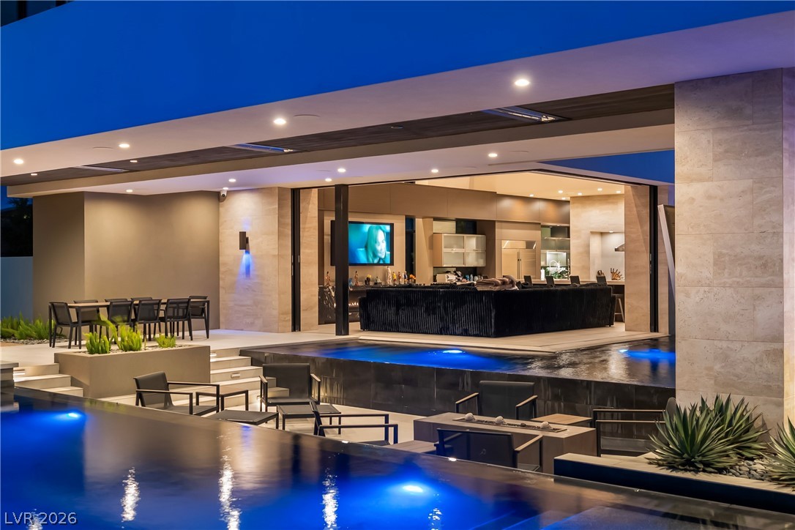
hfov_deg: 46.4
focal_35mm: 42
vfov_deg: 31.9
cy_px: 265
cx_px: 398
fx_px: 927
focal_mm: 28
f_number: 3.2
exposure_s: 1/2
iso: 250
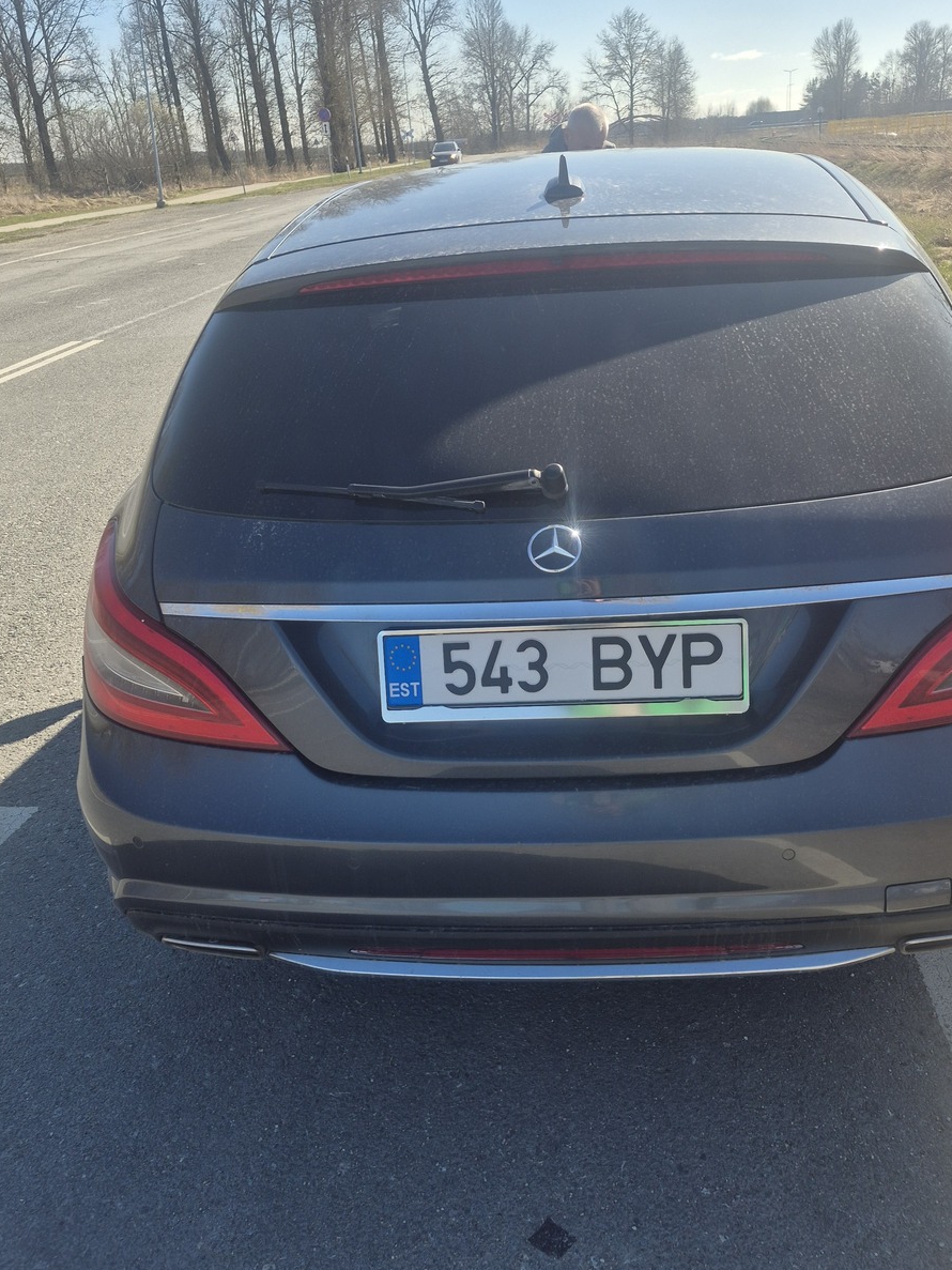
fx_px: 1137
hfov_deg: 45.4
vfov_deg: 58.2
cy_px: 710
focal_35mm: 31
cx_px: 518
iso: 25
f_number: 1.8
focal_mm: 5.4
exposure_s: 1/1568
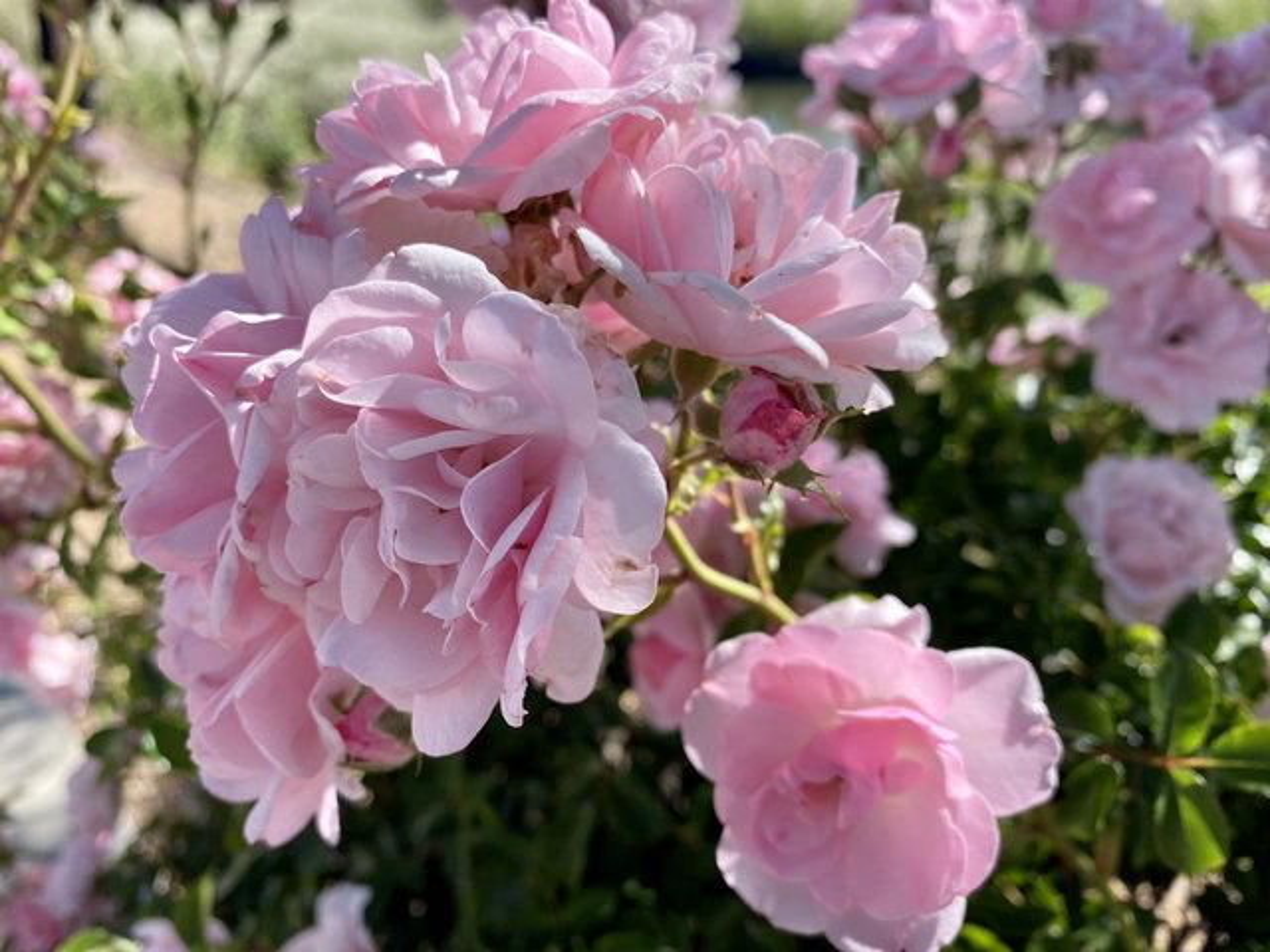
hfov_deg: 67.3
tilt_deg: -29.8
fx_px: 954
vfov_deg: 53.1
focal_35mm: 26
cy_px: 476
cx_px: 635
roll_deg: +1.7
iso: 32
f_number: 1.8
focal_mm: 4.25
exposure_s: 1/1135
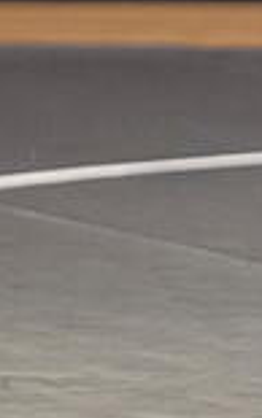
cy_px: 324
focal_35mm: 820
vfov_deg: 2.6
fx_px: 9359
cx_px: 562
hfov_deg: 1.6
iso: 3200
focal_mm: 120
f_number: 2.8
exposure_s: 1/1000
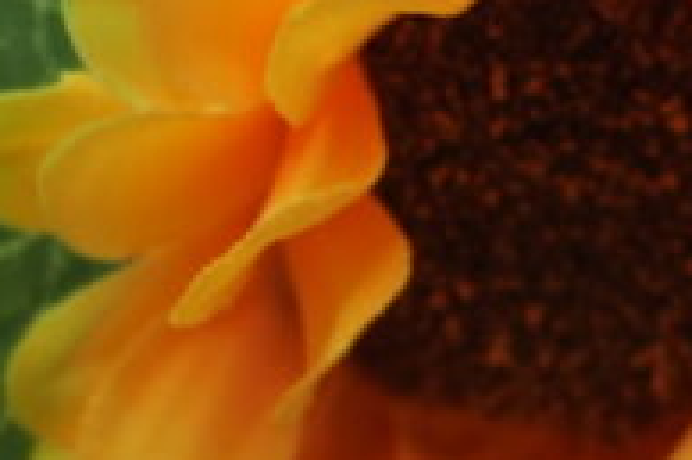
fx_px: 4426
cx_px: 503
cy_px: 1080
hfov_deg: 8.9
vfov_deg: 5.7
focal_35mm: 230
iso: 400
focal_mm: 31
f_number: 5
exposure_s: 1/60
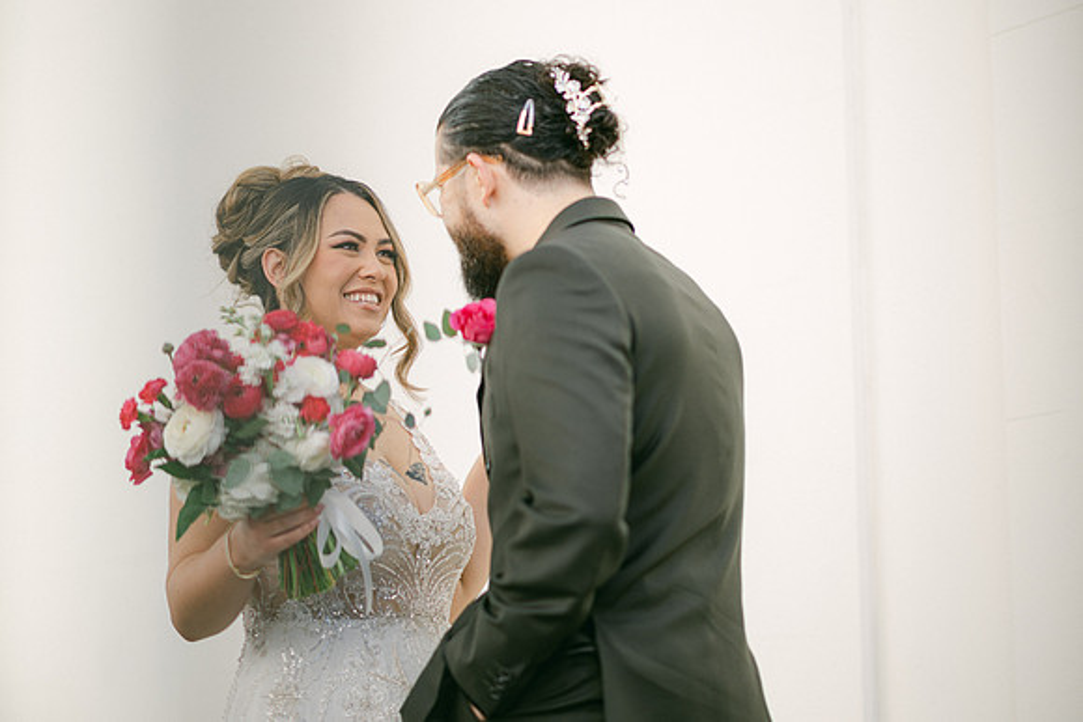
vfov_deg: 16.1
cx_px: 542
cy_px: 361
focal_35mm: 85
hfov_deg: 23.9
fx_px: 2558
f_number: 1.8
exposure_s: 1/1600
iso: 80
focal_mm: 85
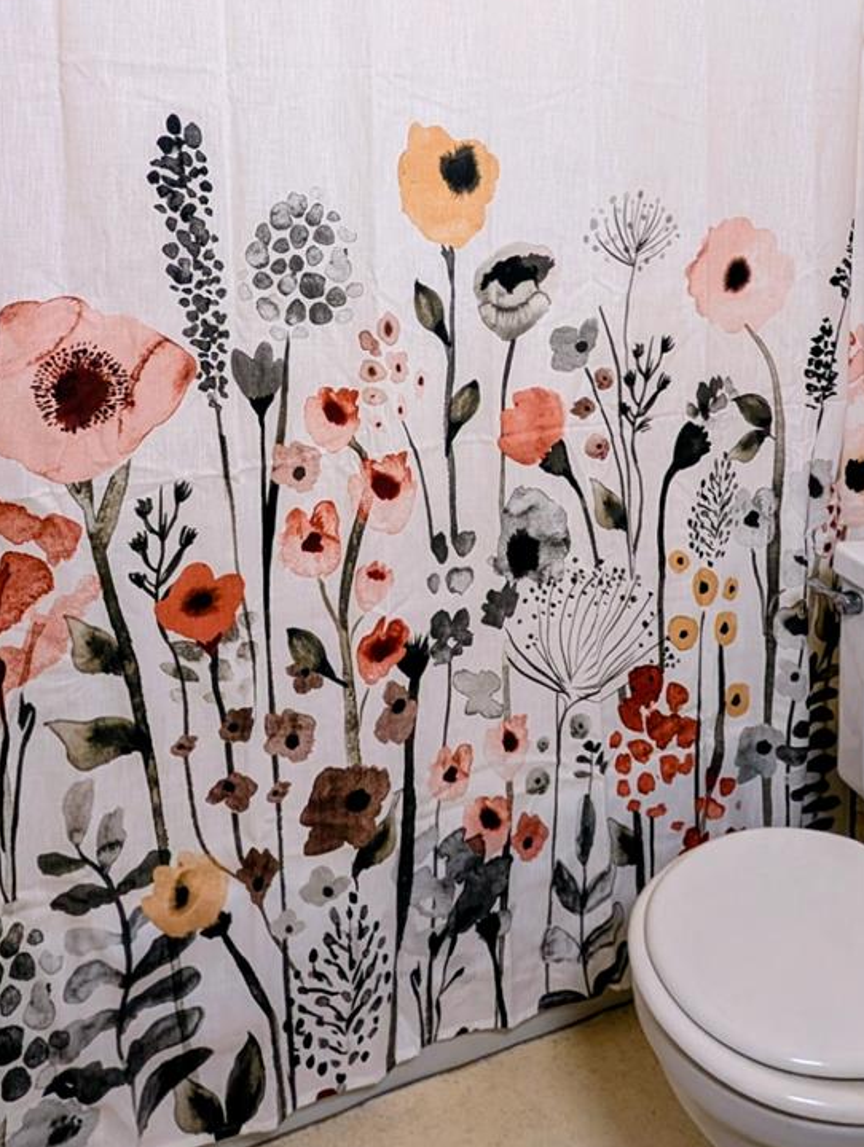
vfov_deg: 64.0
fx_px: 830
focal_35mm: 25
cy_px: 251
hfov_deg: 55.0
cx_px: 457
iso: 51
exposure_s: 1/109
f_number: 1.7
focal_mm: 2.02
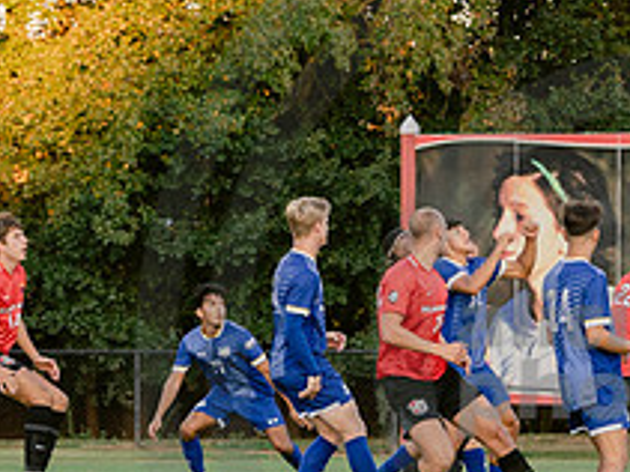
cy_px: 354
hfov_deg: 5.7
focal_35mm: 345
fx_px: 6275
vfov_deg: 4.3
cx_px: 278
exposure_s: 1/250
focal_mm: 90
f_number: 4.5
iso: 640
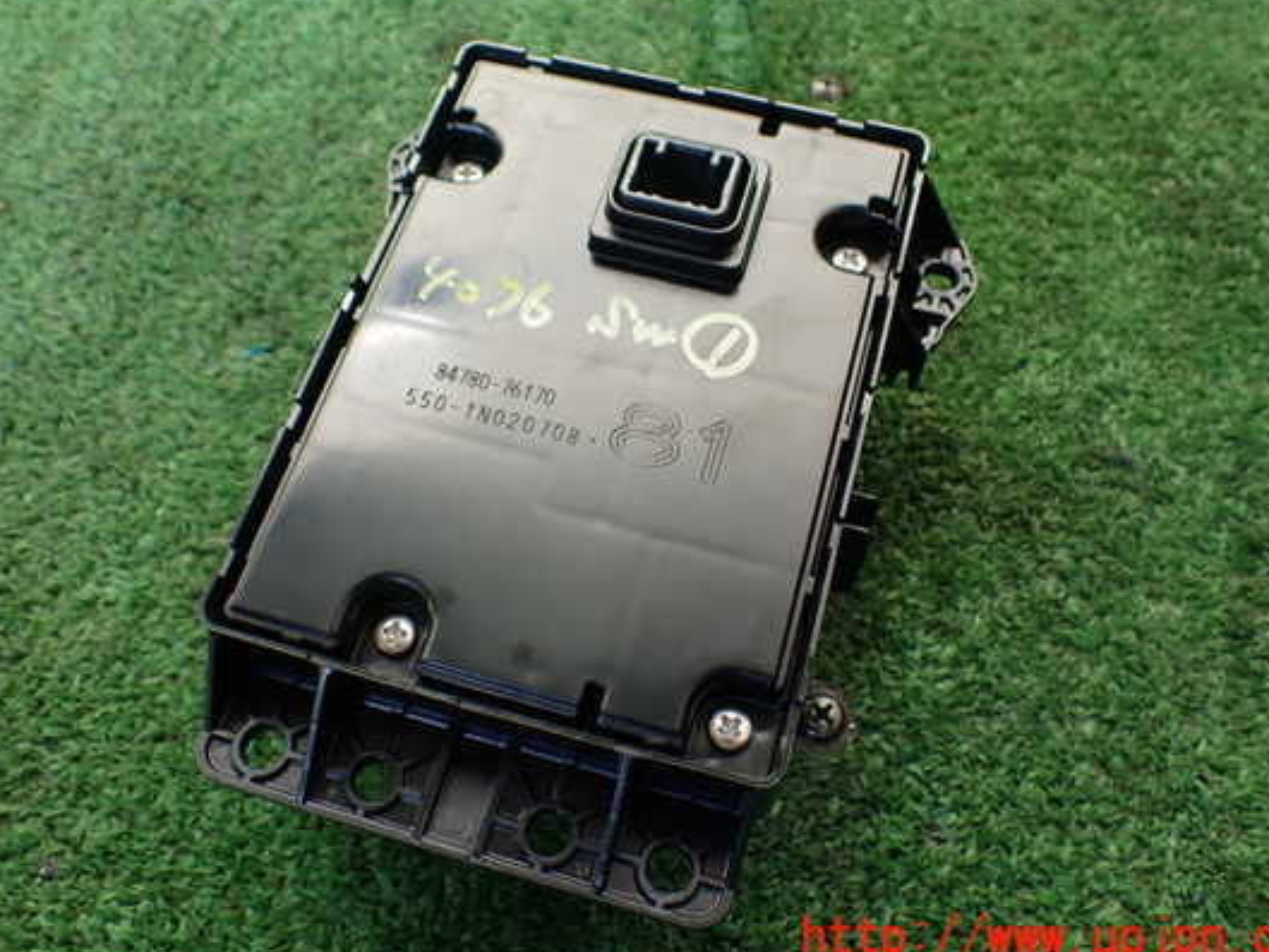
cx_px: 624
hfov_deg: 53.9
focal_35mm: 34
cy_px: 429
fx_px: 1247
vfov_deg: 41.8
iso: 125
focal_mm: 5.4
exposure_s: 1/125
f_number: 2.3
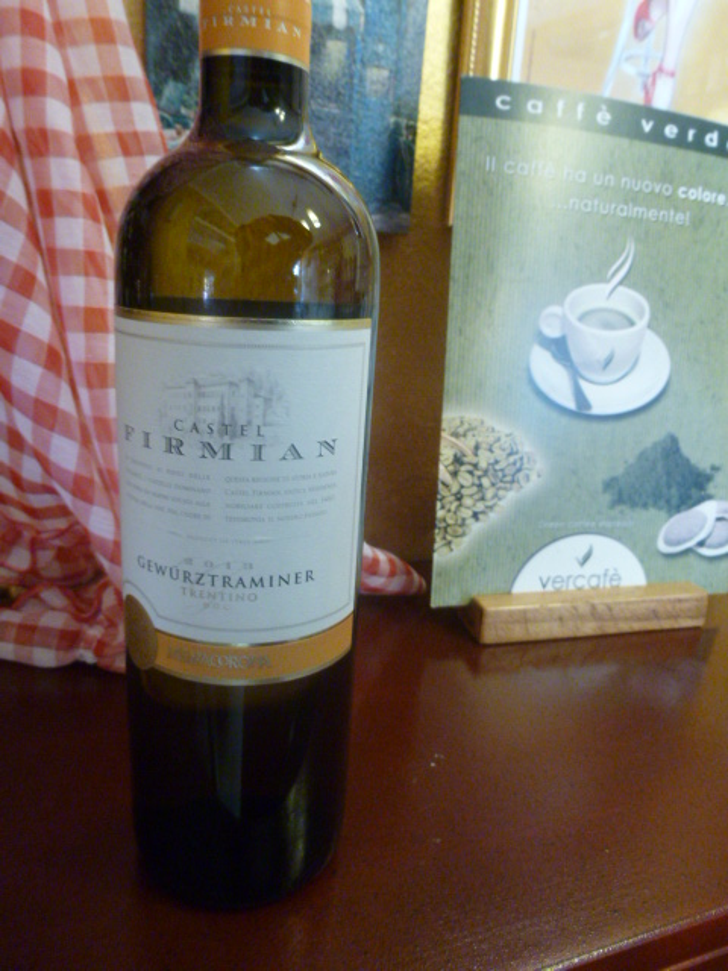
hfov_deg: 54.9
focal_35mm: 25
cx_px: 364
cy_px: 486
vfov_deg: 69.4
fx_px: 701
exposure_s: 1/13
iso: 400
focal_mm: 4.5
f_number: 3.1
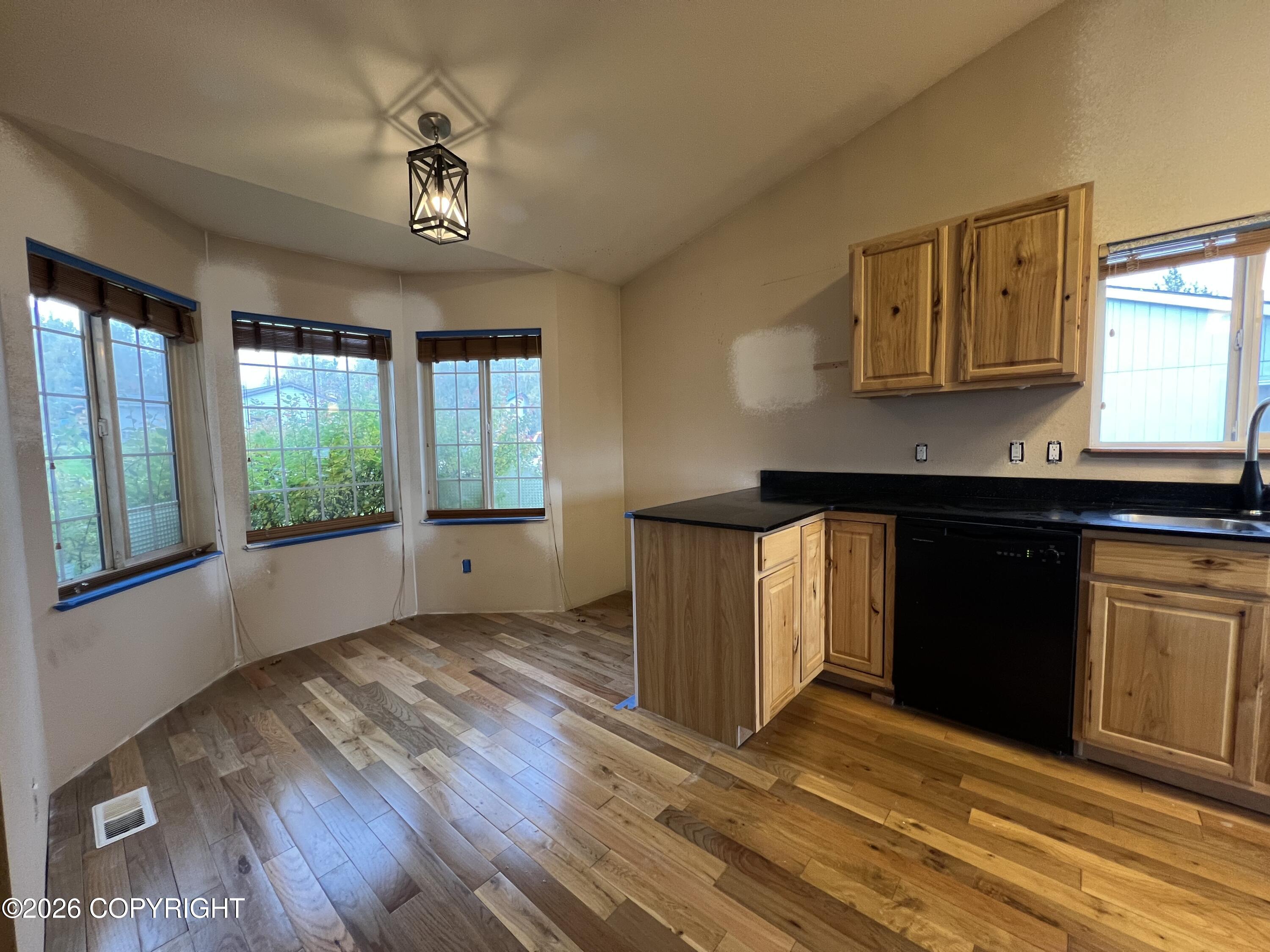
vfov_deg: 89.9
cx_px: 635
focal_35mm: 13
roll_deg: +1.0
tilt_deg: -4.4
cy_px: 476
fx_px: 477
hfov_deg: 106.2
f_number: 1.8
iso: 200
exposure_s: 1/60
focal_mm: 1.57
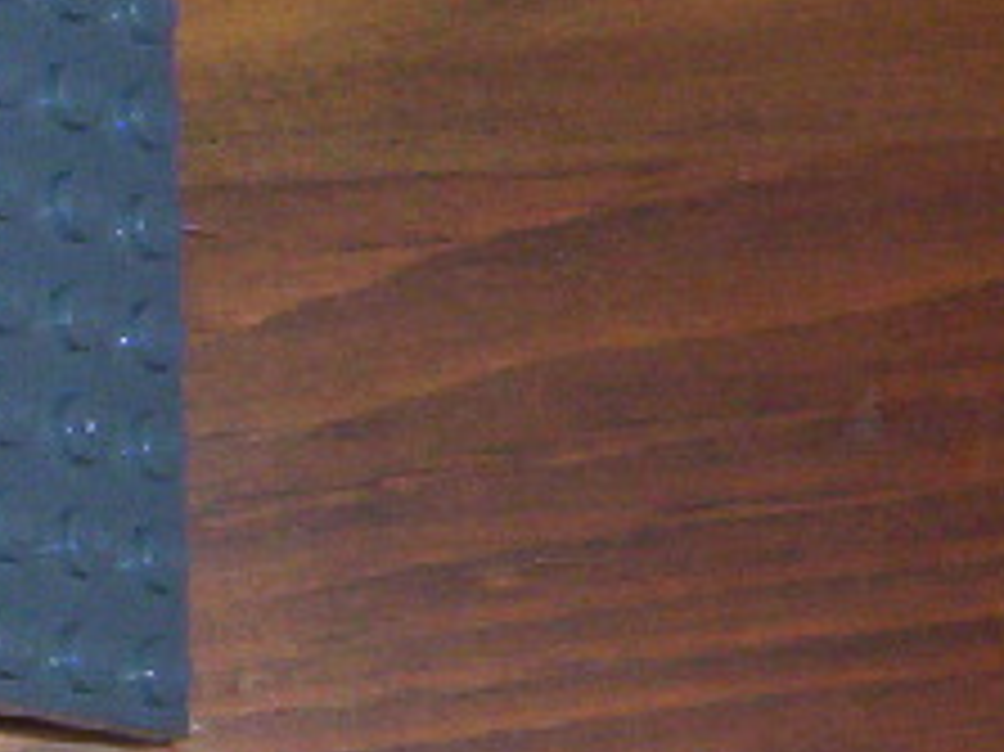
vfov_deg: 7.7
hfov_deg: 10.0
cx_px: -567
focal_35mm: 191
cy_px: -243
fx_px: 5537
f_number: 2.76
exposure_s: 1/30
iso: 140
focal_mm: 5.54
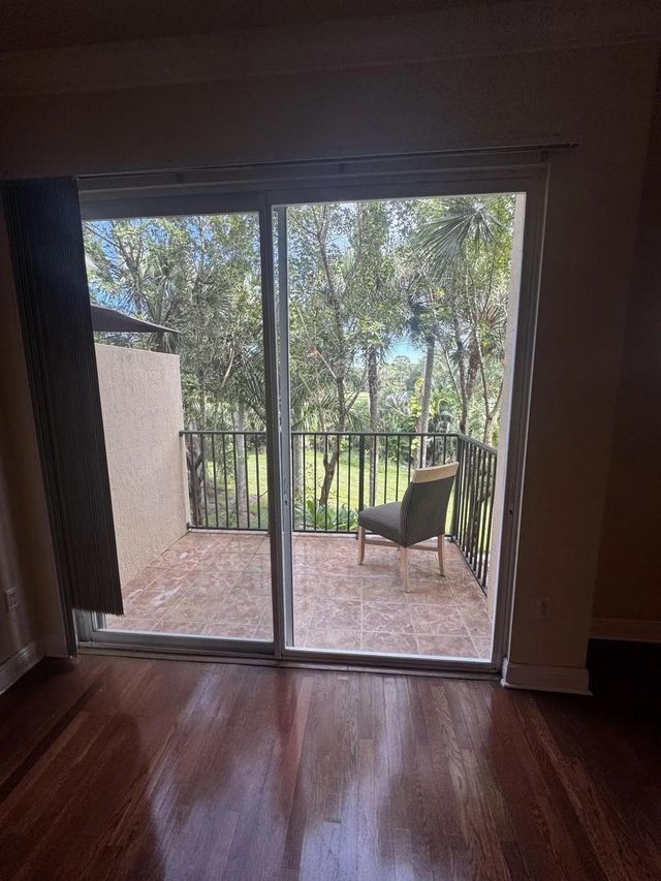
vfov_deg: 102.1
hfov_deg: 85.7
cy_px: 440
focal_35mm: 14
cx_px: 330
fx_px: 356
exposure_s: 1/120
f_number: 2.2
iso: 80
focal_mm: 2.22
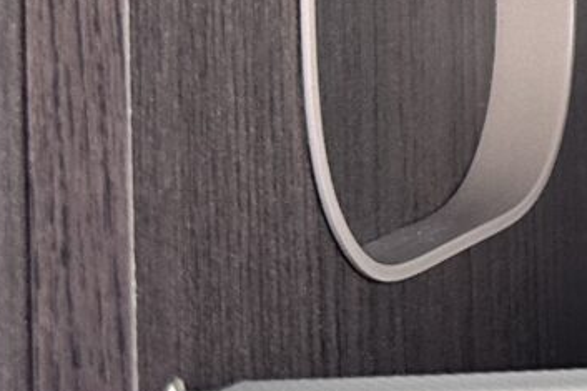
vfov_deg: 9.1
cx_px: 1389
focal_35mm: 145
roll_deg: +1.8
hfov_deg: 11.7
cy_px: -303
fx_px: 2363
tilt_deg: +0.5
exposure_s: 1/121
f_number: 1.78
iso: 200
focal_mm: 6.86
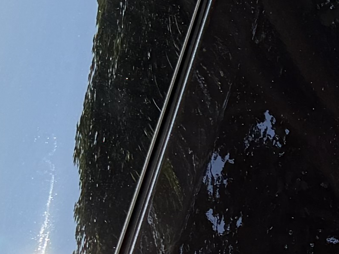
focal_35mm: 173
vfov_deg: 8.1
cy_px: 525
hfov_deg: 10.5
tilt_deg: -12.4
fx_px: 1694
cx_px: 666
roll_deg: -3.3
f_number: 1.78
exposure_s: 1/412
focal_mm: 6.76
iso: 100
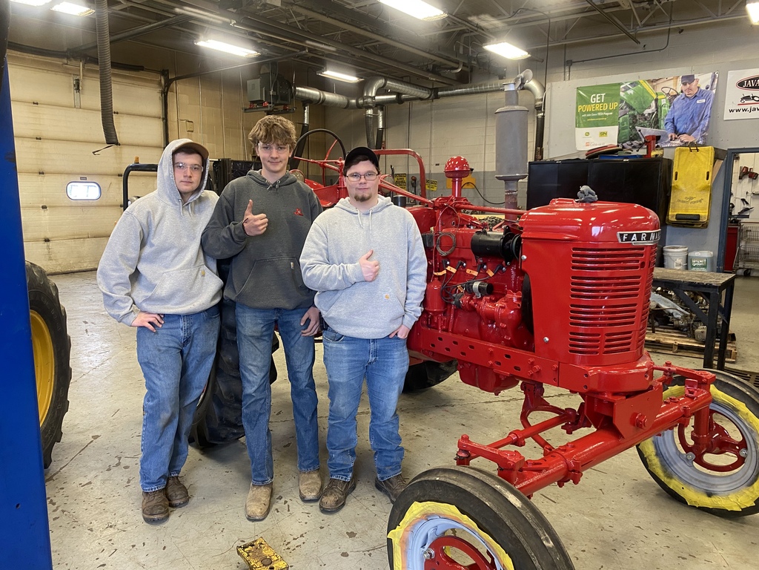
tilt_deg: -8.1
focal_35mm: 26
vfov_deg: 53.1
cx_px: 380
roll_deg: +0.7
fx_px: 570
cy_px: 285
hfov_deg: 67.3
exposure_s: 1/60
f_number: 1.8
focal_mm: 4.25
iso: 160
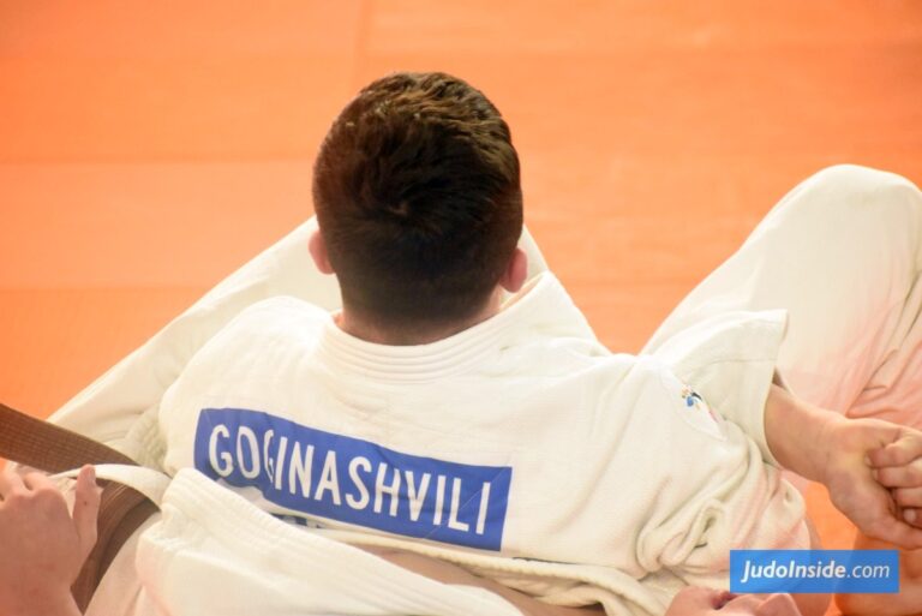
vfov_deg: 5.4
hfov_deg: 8.1
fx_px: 6534
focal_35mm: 255
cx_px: 461
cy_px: 308
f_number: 5.6
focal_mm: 170
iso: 6400
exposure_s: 1/320
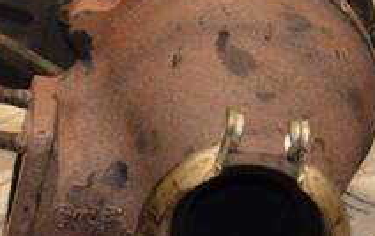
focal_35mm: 285
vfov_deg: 4.6
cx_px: 62
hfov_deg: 7.3
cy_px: 48
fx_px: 2916
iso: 800
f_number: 5.3
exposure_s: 1/160
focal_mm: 66
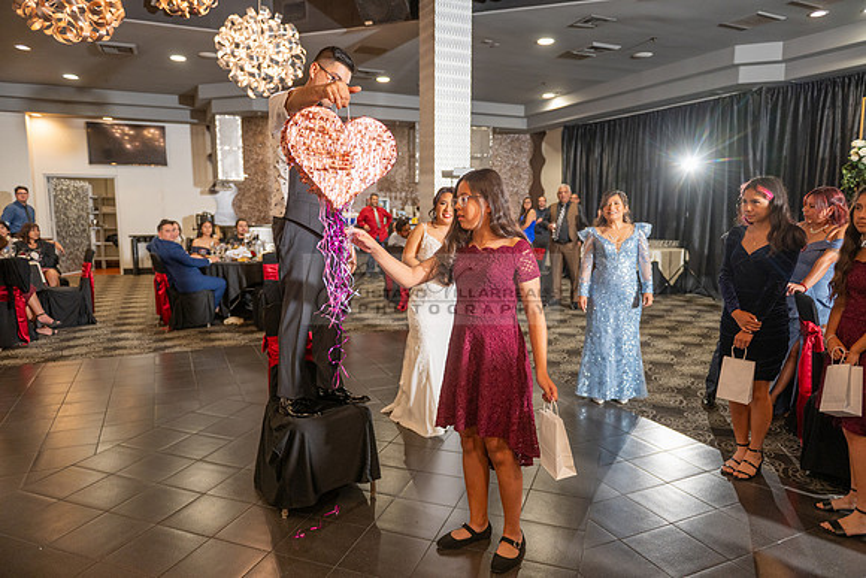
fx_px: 577
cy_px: 289
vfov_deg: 53.2
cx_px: 433
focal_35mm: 24
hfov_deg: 73.7
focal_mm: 24
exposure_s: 1/125
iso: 800
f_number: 2.8
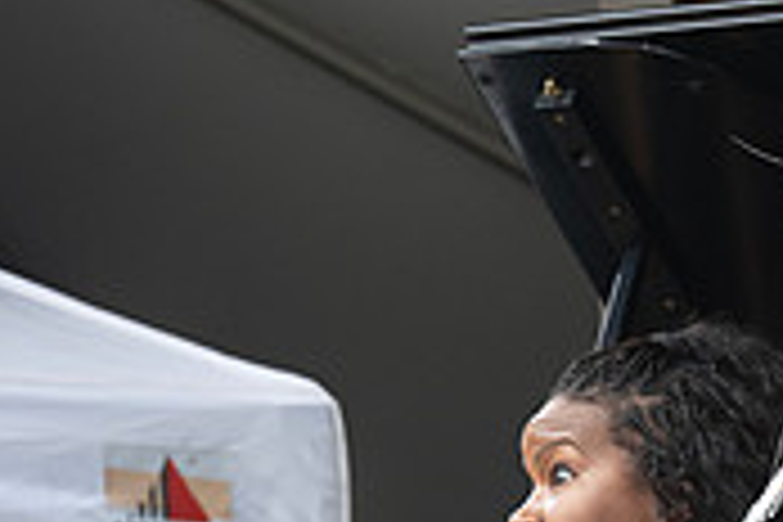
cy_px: 819
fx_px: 11244
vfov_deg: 2.7
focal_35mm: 517
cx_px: 338
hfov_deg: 4.0
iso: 1600
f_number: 8
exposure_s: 1/500
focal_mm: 200
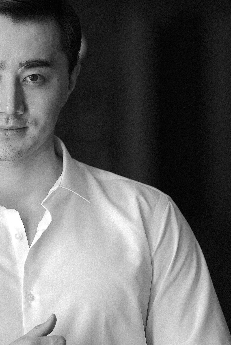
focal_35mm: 313
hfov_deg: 4.4
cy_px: 237
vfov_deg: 6.6
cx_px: 39
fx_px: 3008
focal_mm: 165
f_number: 2.8
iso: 1600
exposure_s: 1/400
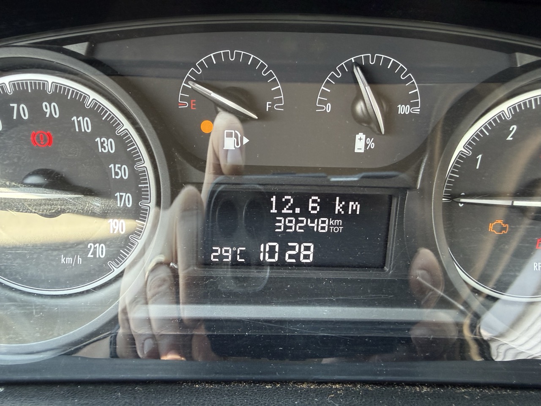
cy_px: 203
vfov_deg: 56.8
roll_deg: -1.6
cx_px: 270
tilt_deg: -23.8
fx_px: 375
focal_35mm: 24
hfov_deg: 71.6
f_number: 2.2
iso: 320
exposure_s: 1/96
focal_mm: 2.22
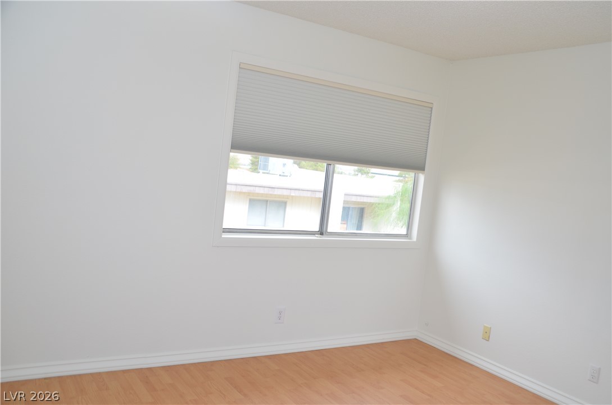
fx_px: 534
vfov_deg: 41.5
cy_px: 202
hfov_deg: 59.6
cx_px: 306
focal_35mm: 32
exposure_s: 1/125
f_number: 5.6
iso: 280
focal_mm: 21
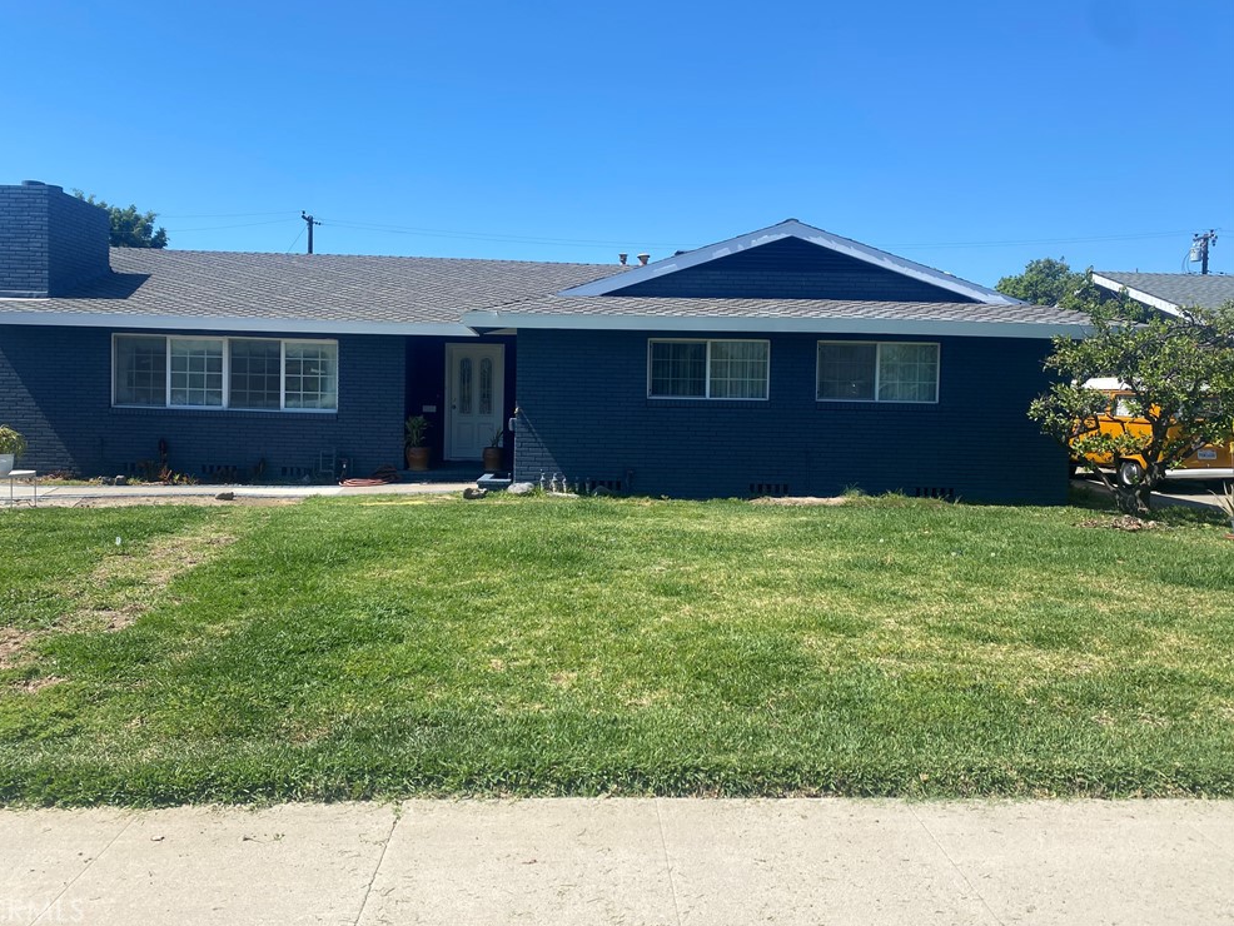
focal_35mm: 27
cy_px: 448
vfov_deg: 51.4
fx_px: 963
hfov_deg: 65.3
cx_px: 597
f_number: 1.8
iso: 32
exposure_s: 1/2268
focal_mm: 4.25
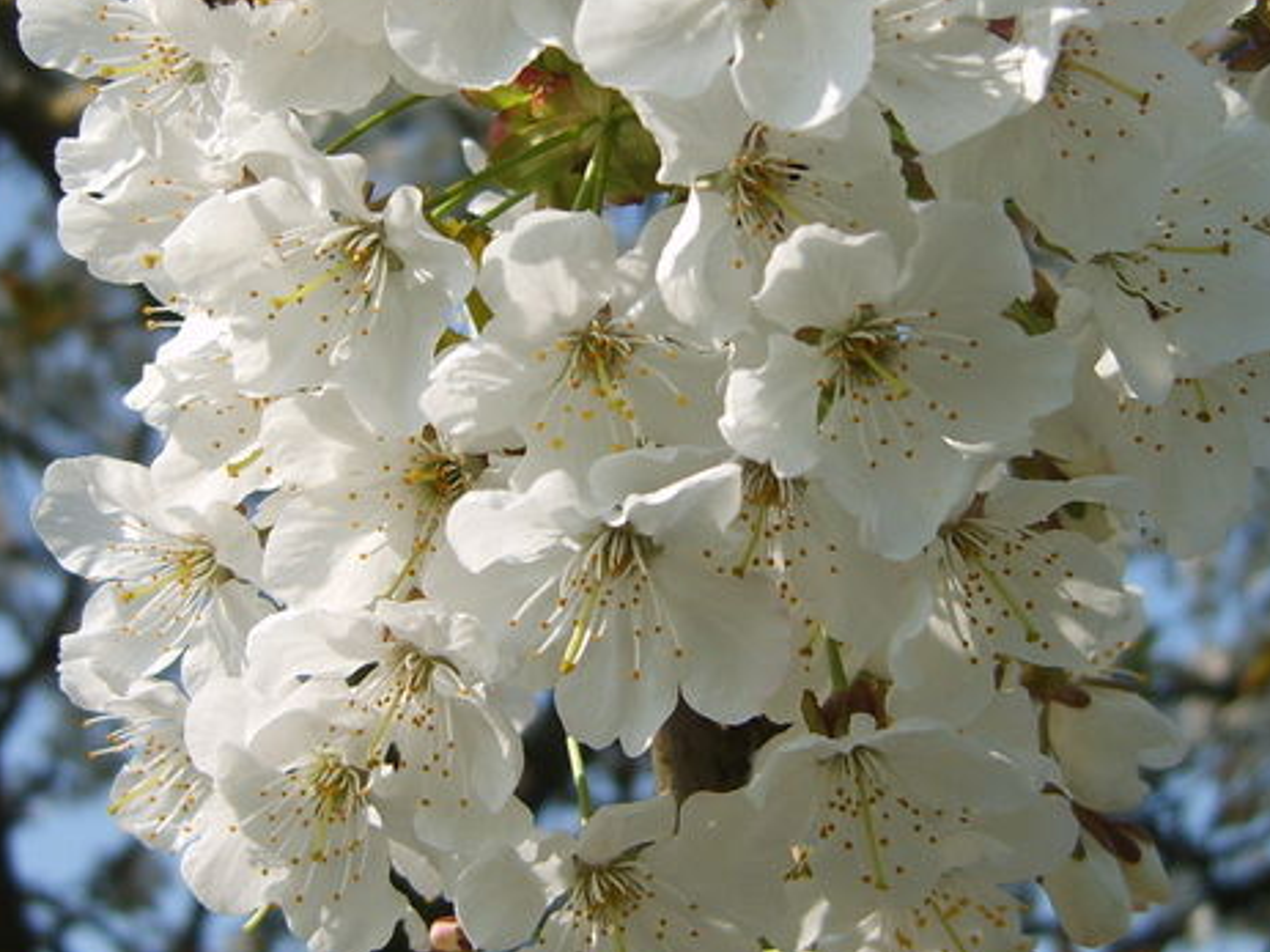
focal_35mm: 68
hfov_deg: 28.6
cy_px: 361
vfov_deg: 21.6
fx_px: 2494
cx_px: 639
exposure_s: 1/180
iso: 50
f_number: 7.1
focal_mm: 7.4
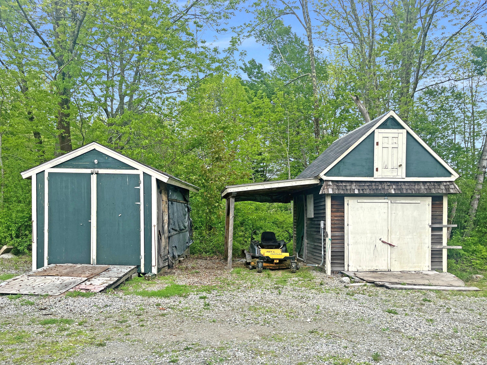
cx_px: 244
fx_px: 366
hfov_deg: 67.3
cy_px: 182
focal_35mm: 26
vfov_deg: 53.1
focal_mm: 5.1
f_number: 1.6
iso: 50
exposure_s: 1/1580
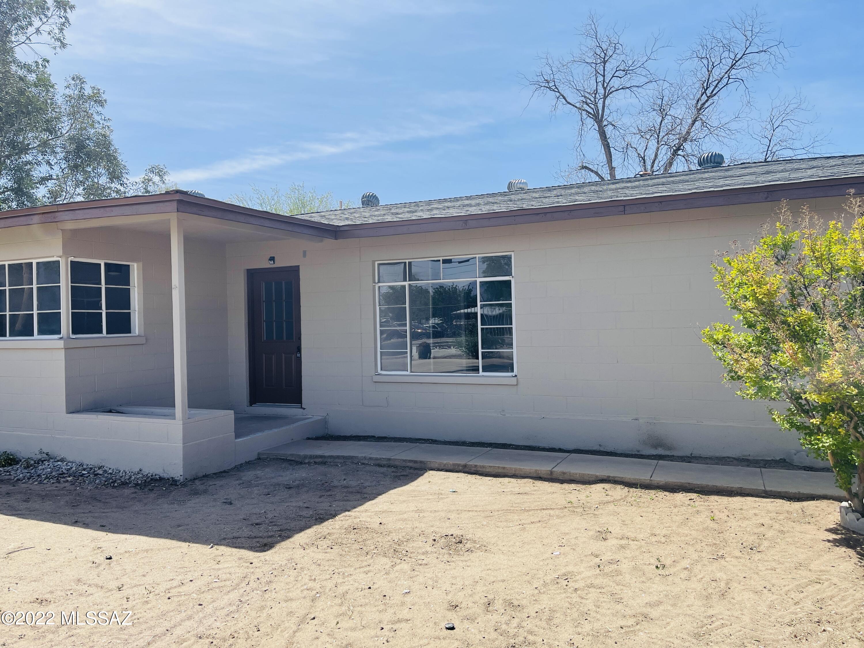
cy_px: 324
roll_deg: +1.5
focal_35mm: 26
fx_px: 649
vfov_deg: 53.1
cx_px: 432
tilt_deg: +0.6
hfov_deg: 67.3
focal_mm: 5.1
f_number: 1.6
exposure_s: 1/3257
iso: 32
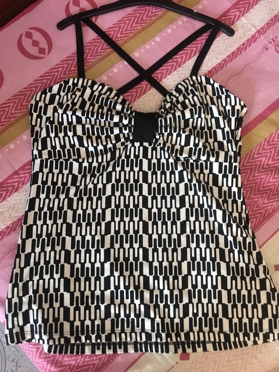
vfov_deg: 63.4
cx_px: 140
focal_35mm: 28
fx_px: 301
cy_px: 186
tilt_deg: -79.5
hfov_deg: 49.7
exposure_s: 1/7
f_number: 1.8
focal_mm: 3.99
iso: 80
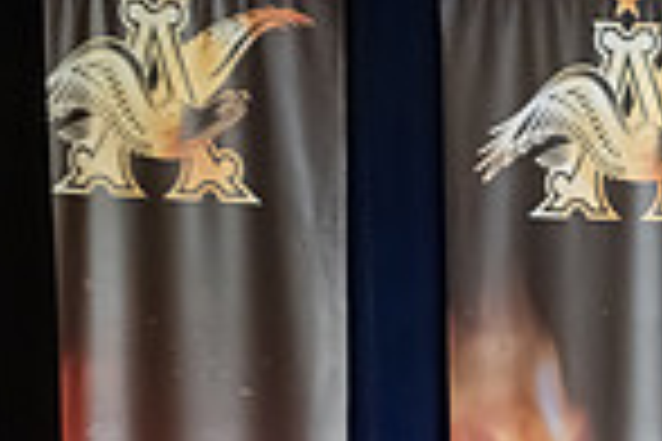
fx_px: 11051
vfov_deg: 2.3
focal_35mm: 601
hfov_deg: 3.4
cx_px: 1139
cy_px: 826
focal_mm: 150
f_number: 2.8
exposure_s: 1/320
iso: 8000
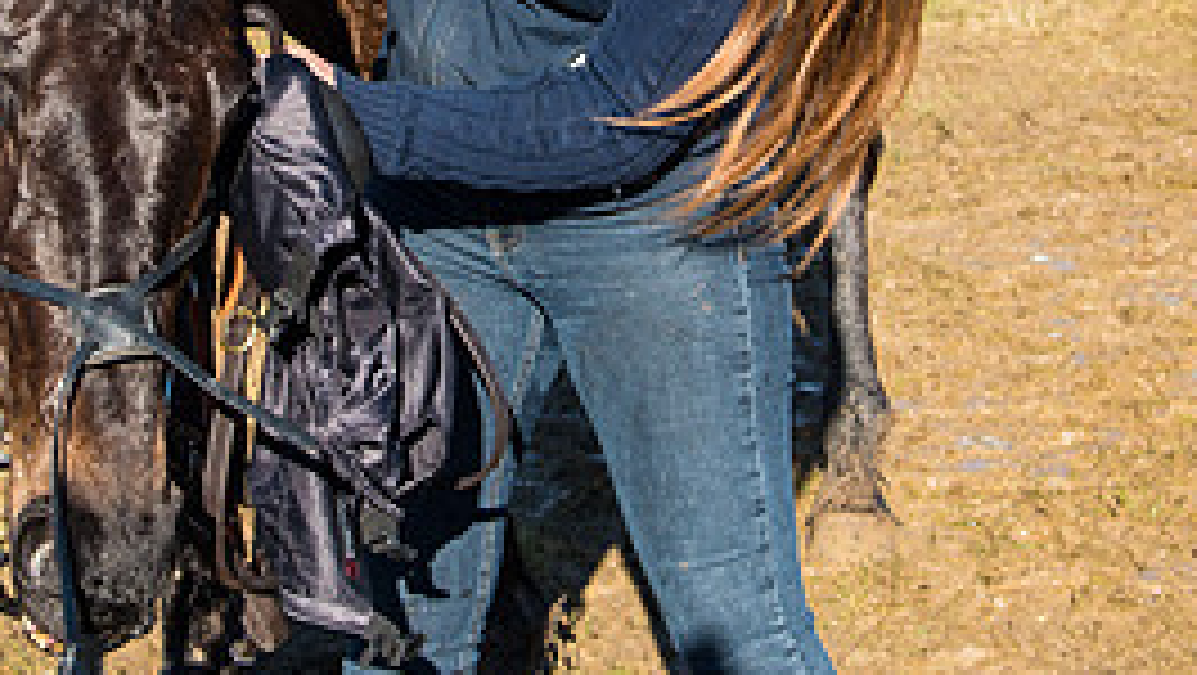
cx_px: 464
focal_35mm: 117
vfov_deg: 10.2
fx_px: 3716
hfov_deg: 18.3
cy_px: -153
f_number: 5
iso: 125
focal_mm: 44
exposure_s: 1/250
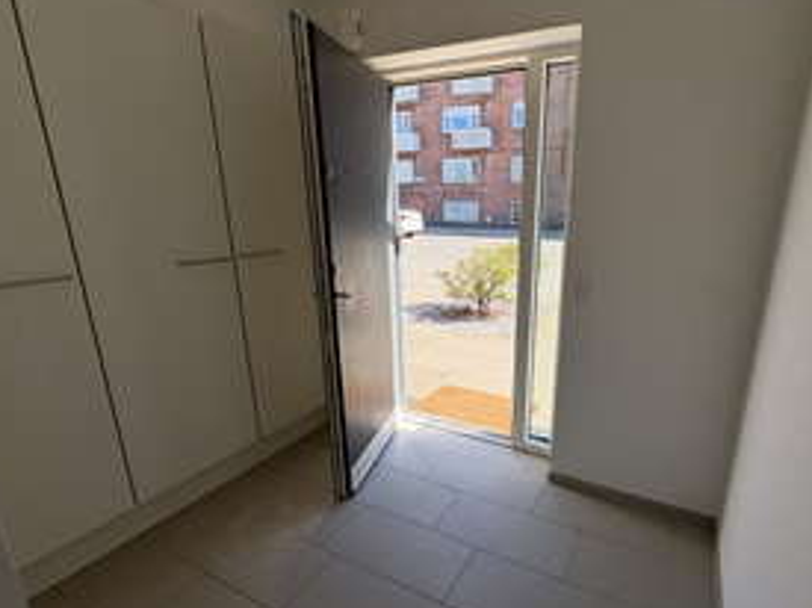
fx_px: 445
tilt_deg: -14.9
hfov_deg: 84.0
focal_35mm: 19
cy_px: 328
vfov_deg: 68.5
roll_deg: +0.0
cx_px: 471
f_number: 2.2
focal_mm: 2.22
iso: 40
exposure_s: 1/600
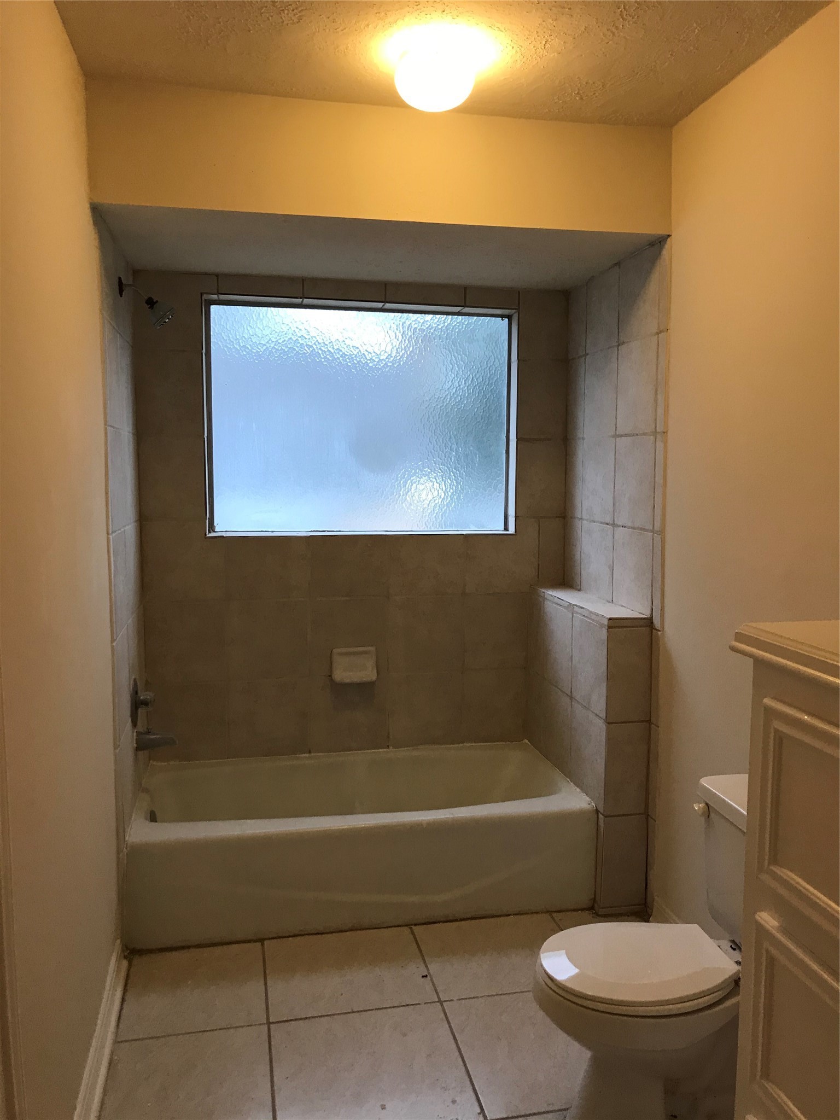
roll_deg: +0.3
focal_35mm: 28
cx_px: 420
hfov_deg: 49.7
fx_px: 906
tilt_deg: -4.7
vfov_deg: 63.4
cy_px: 560
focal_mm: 3.99
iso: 32
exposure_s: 1/24
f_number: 1.8
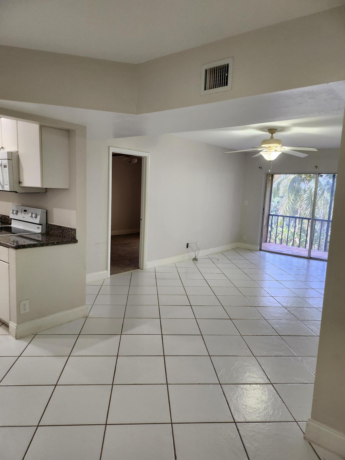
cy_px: 230
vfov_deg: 71.6
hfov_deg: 56.8
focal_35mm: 24
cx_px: 172
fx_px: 319
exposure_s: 1/120
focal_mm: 5
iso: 200
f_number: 1.8
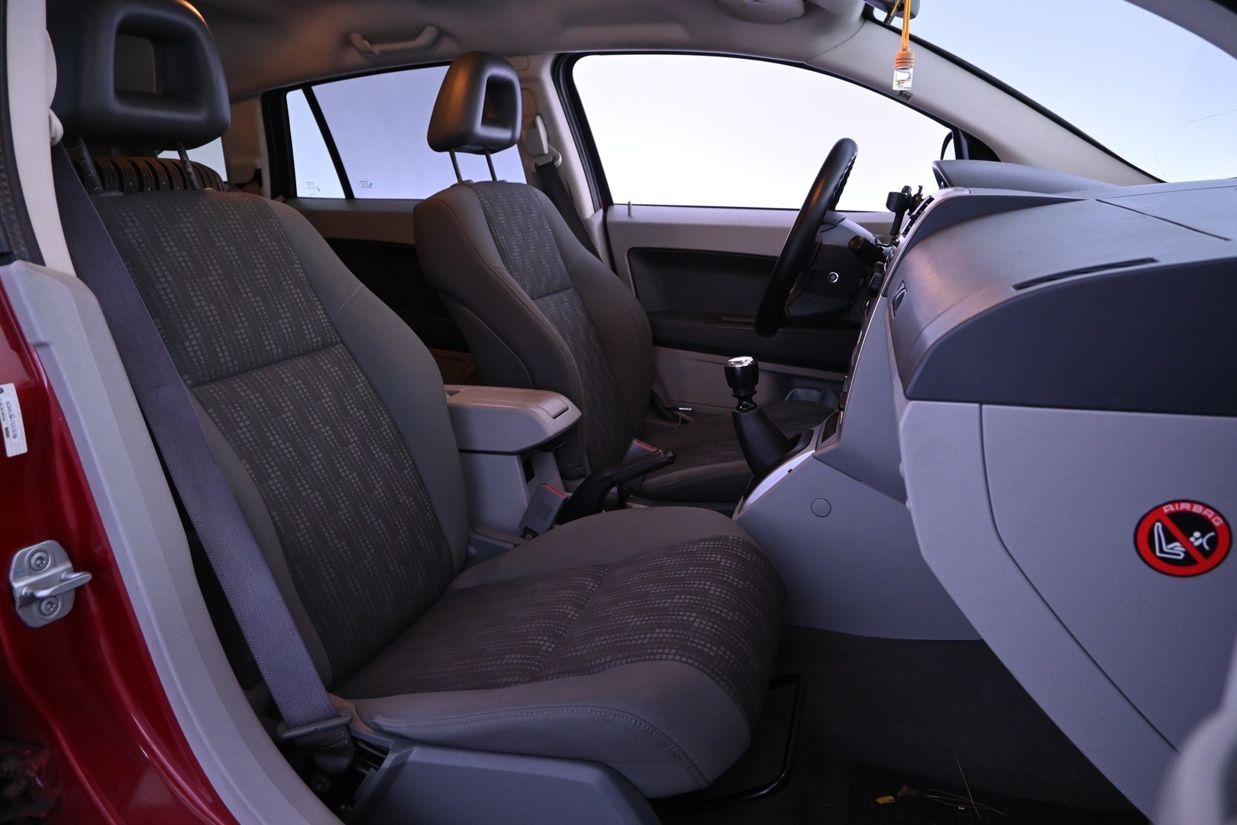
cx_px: 618
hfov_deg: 73.7
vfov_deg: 53.1
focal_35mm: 24
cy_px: 412
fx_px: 825
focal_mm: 16
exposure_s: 1/25
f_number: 4.5
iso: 1800
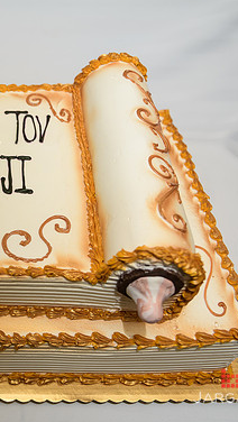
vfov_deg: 48.3
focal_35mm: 42
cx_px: -25
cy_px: 210
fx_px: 470
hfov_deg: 26.2
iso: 400
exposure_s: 1/125
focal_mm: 26
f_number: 3.2
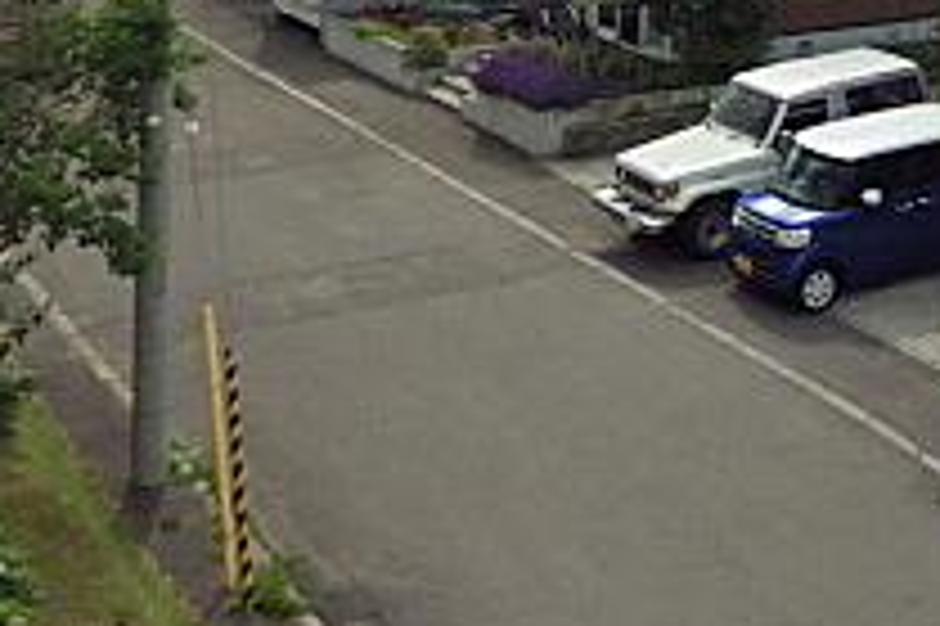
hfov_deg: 27.3
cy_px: -176
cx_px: 931
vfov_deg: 18.2
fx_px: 1826
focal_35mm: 70
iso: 100
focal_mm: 4
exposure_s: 1/160
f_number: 9.7
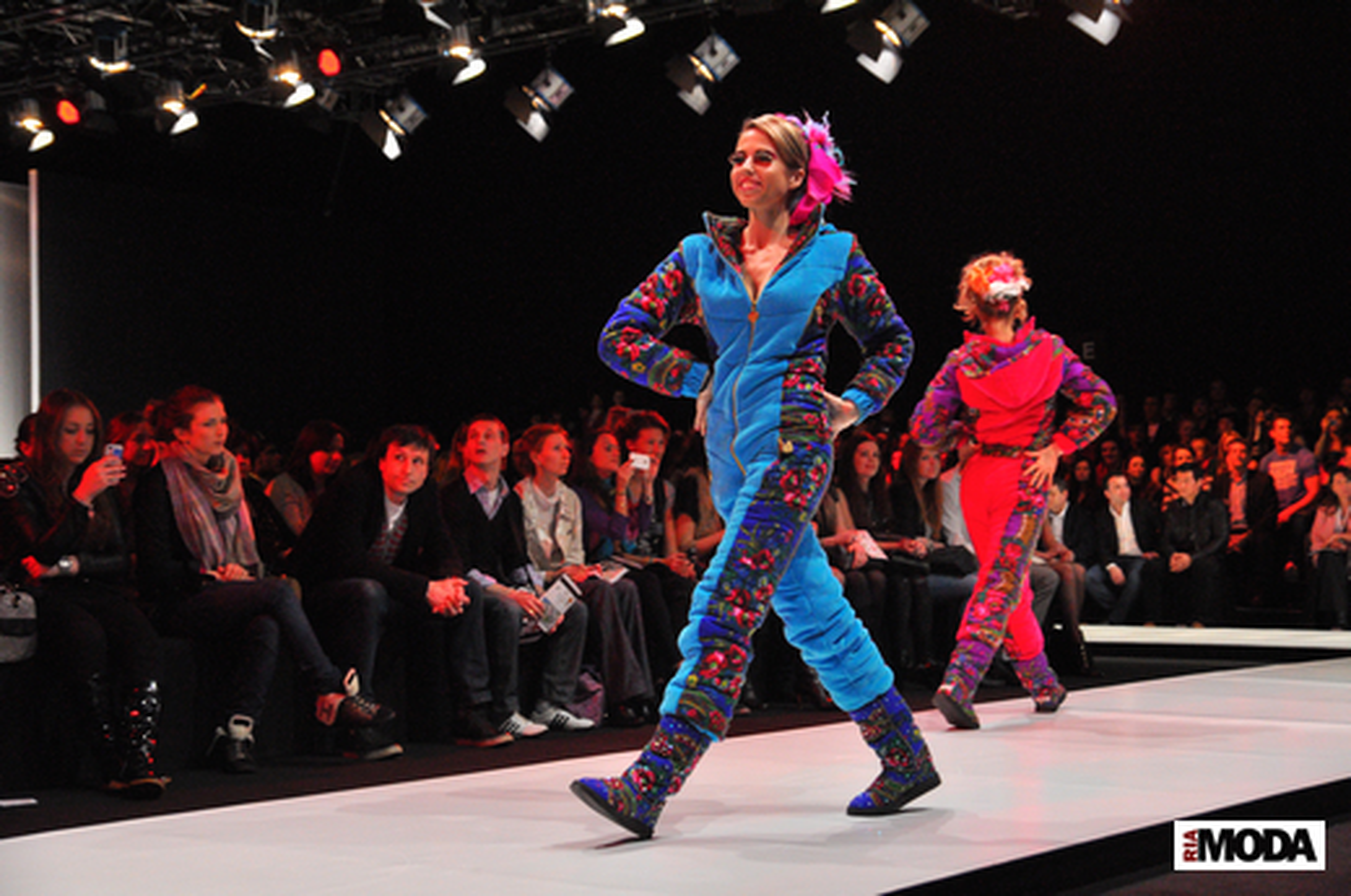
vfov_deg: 23.7
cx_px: 676
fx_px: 2136
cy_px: 448
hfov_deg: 35.1
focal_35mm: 57
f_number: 4
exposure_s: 1/400
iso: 1600
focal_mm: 38
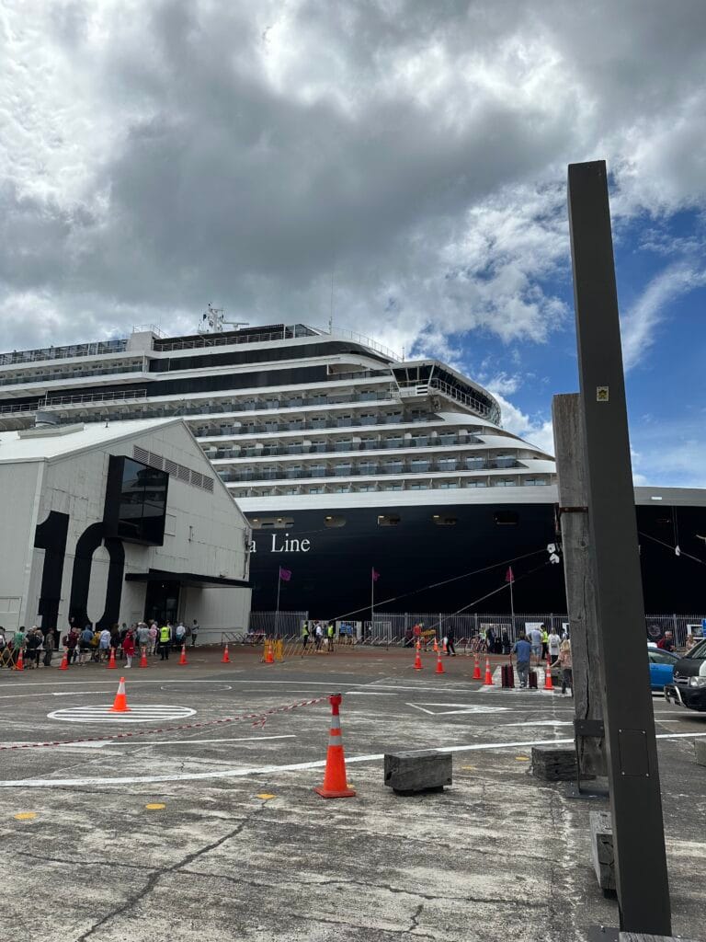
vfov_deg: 71.6
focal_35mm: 24
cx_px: 353
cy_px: 471
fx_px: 653
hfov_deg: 56.8
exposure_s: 1/8197
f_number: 1.78
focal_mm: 6.86
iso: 80
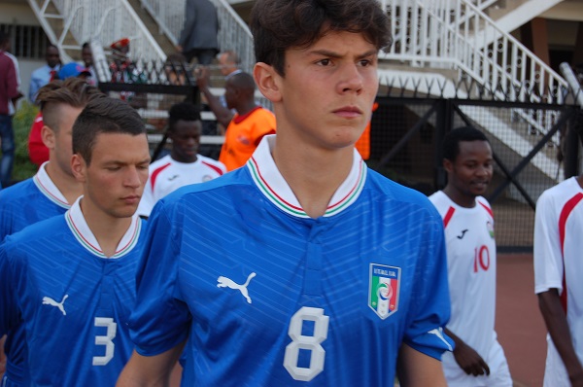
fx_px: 1334
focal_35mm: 82
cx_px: 292
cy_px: 194
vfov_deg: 16.5
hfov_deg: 24.7
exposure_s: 1/160
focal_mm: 55
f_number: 6.3
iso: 200
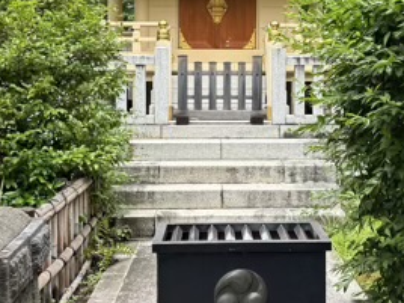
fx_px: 794
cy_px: 102
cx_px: 235
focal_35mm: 68
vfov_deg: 21.5
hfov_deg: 28.5
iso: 40
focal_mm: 5.96
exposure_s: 1/258
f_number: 1.6
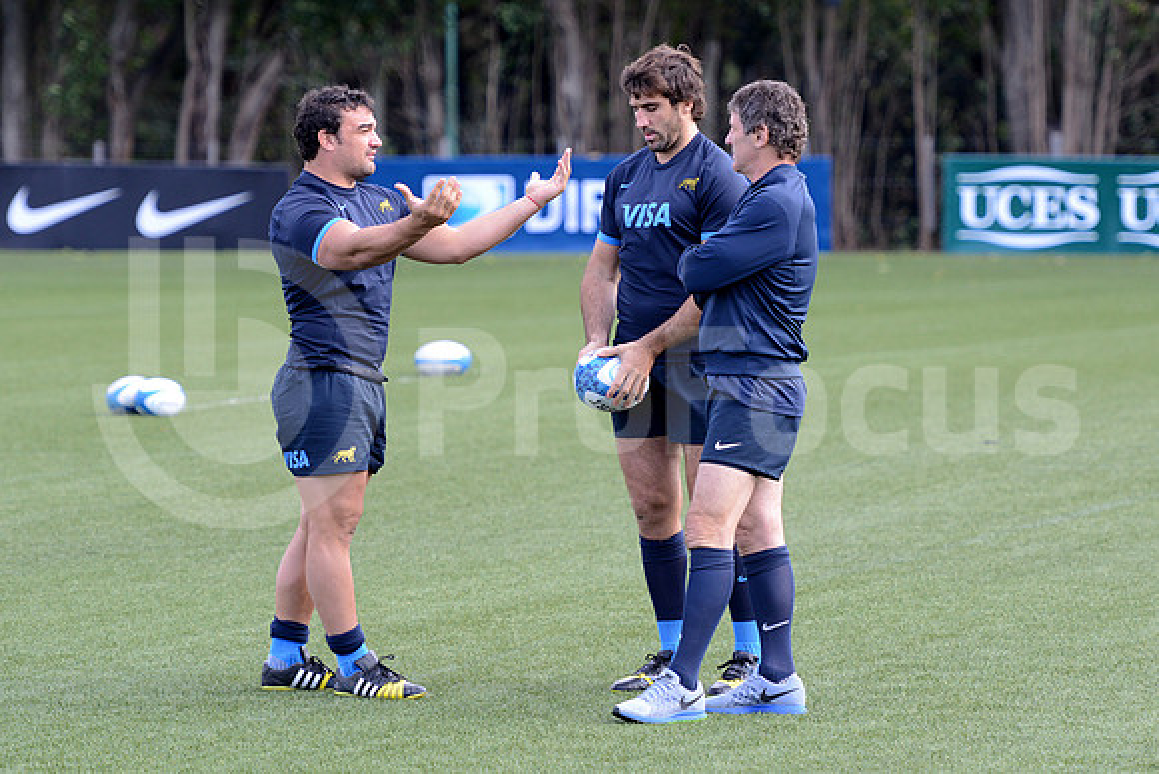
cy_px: 387
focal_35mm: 210
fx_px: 6762
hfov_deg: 9.8
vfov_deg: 6.5
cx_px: 580
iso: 800
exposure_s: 1/800
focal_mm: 210
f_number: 4
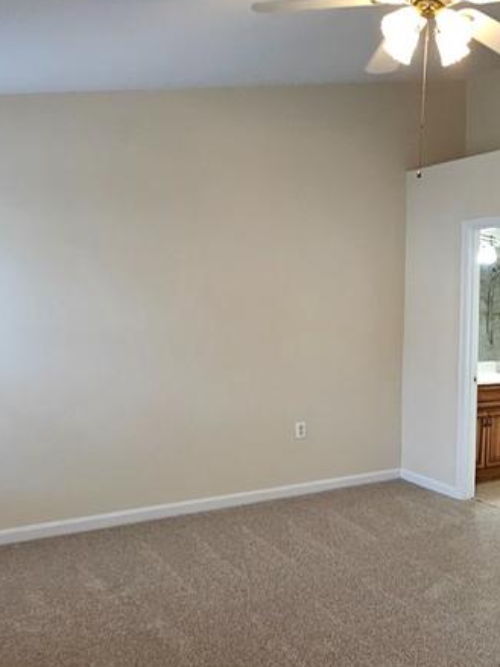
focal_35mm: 32
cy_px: 339
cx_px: 436
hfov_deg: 41.2
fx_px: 617
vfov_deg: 56.8
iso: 100
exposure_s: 1/60
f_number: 2.2
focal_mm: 2.2
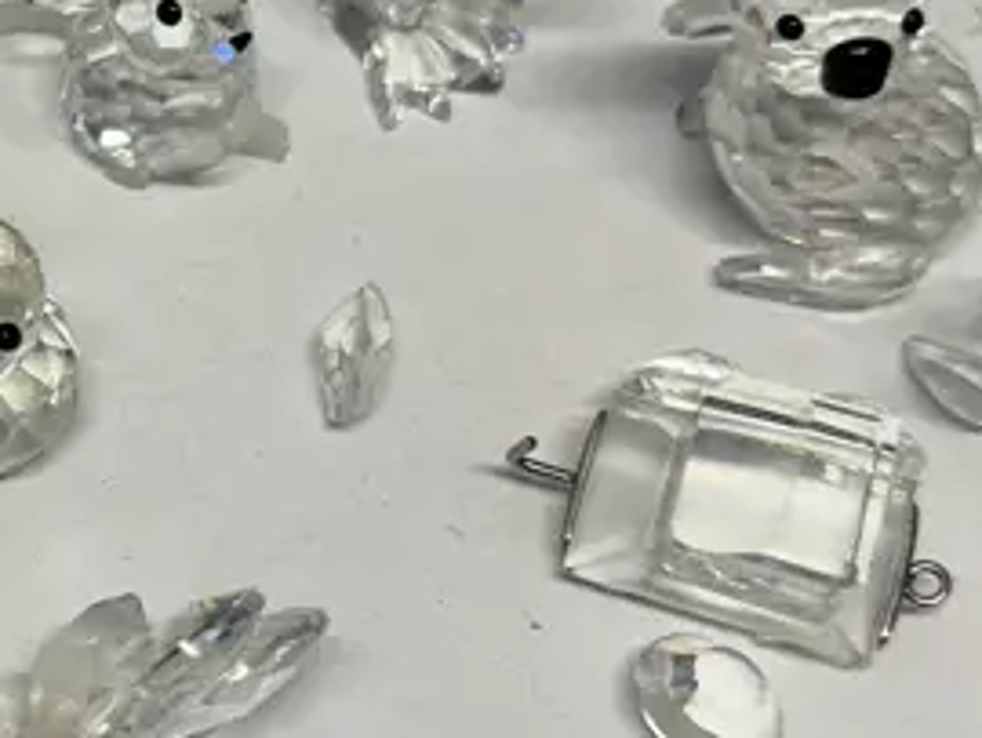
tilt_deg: -51.9
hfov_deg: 20.0
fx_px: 2584
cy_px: 273
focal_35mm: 91
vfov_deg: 16.2
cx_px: -233
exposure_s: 1/100
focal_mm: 6.86
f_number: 1.78
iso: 80
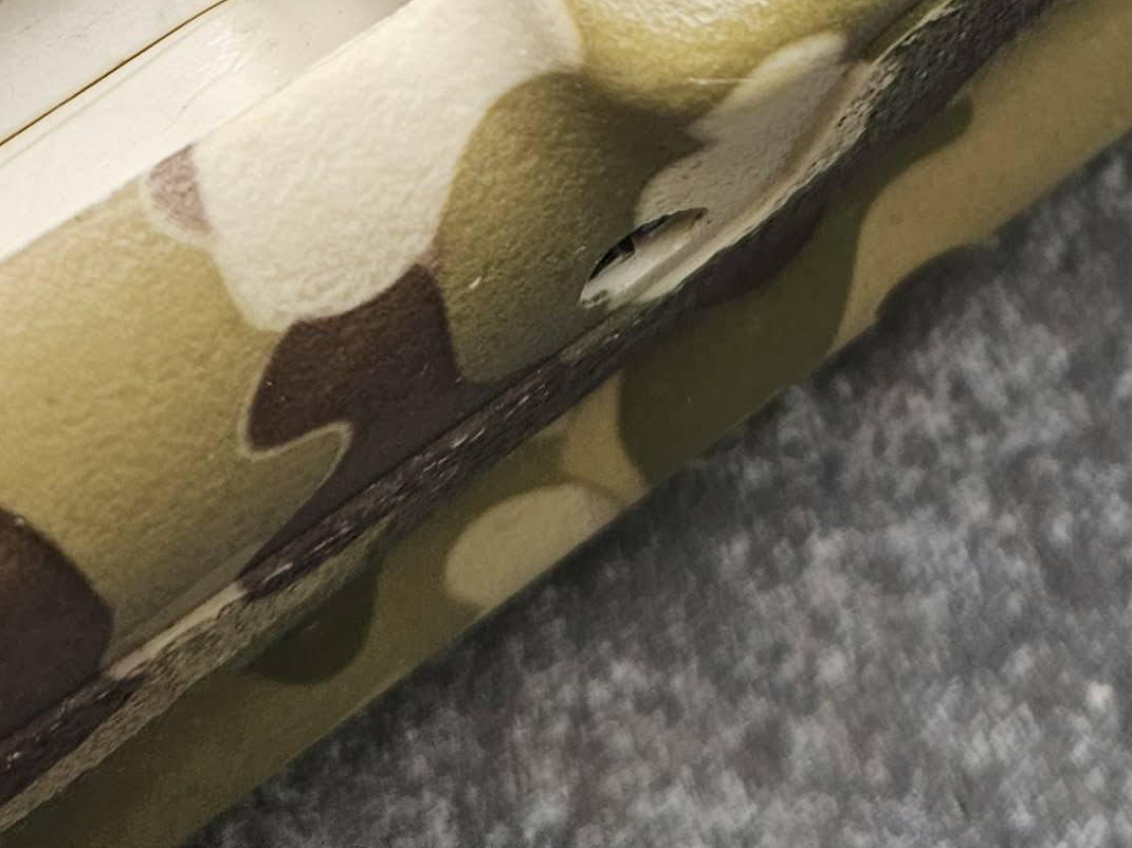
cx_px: 1065
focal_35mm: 86
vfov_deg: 14.7
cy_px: -734
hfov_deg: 22.1
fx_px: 2812
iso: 40
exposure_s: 1/100
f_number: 1.8
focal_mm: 5.4
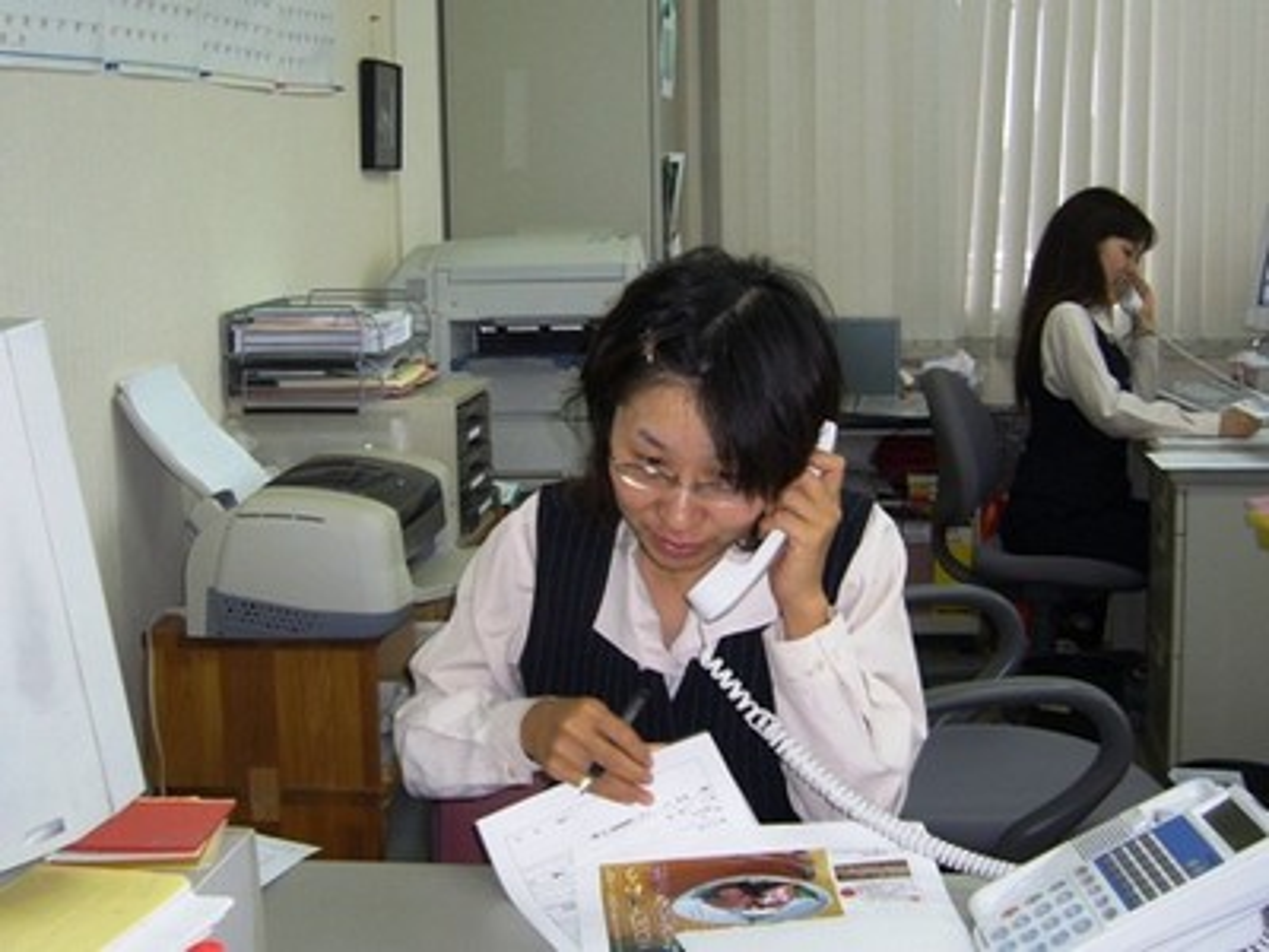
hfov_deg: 52.6
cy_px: 476
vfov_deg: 40.7
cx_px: 634
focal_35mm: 35
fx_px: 1283
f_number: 2.8
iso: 100
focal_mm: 5.8
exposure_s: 1/60
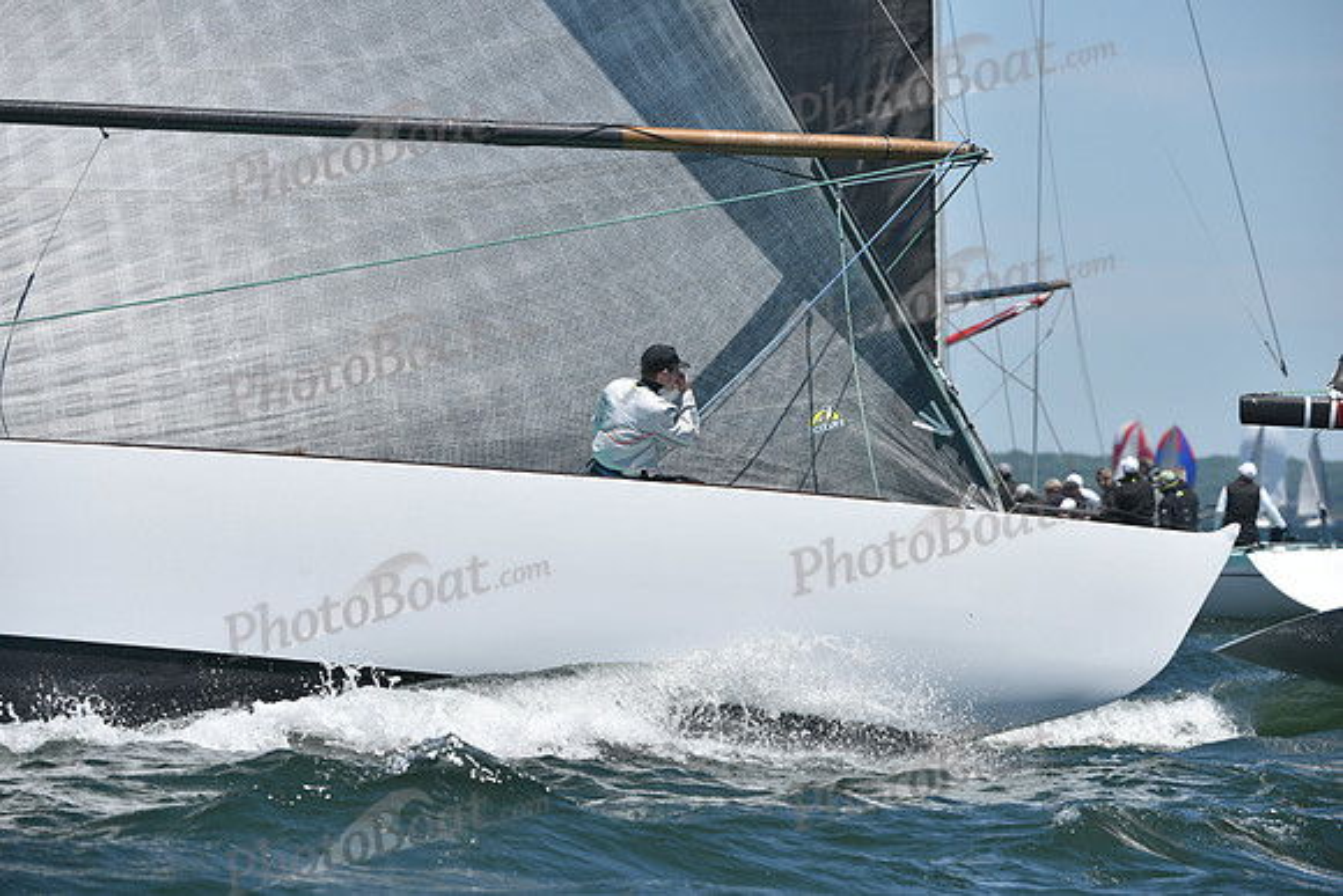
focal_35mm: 290
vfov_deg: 4.7
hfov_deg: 7.1
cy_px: 448
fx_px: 10821
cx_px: 672
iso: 250
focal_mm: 290
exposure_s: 1/1000
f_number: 8
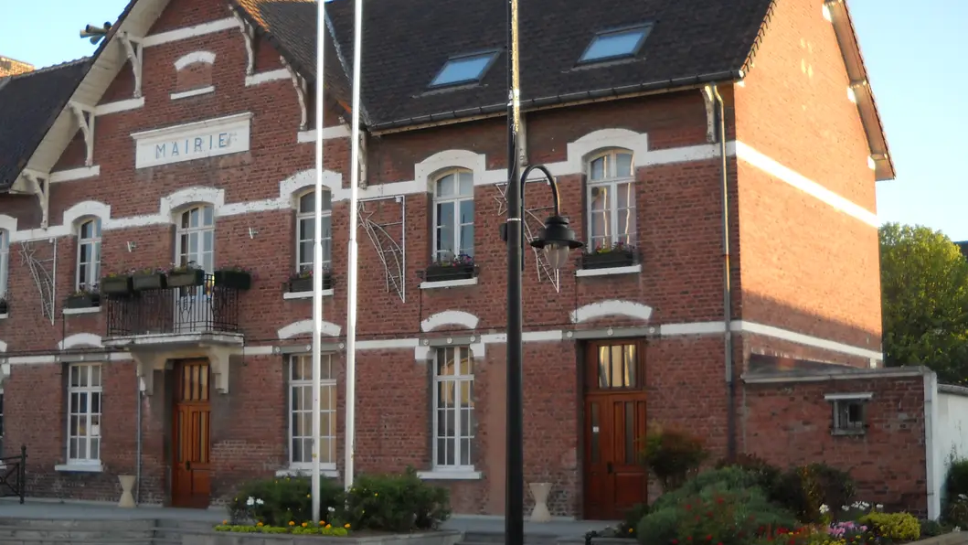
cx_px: 402
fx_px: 1386
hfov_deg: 38.4
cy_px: 263
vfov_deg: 22.2
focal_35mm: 54
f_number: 3.1
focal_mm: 6.72
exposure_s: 1/129
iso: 64
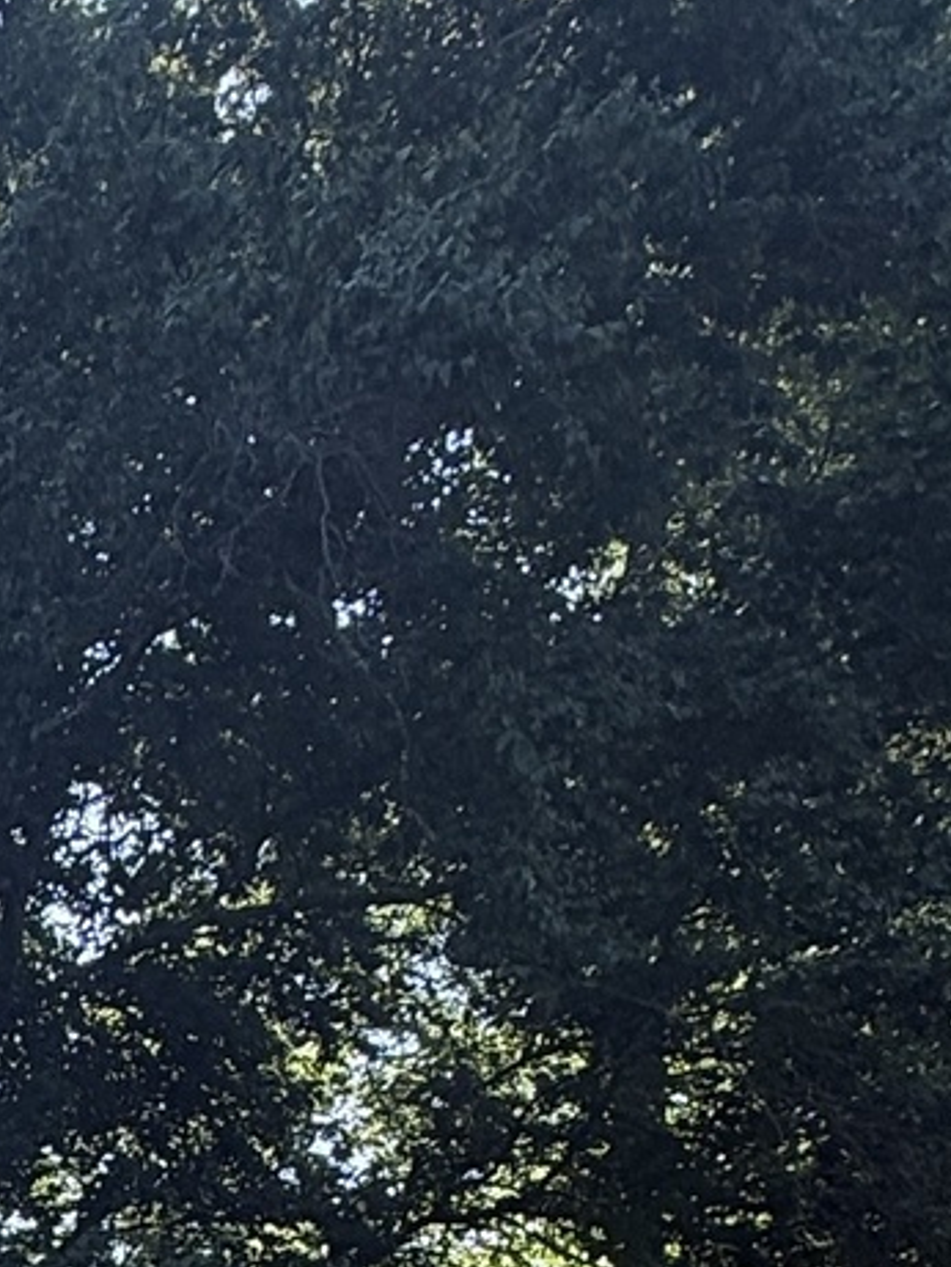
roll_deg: -1.3
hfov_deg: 16.4
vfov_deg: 21.8
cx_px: -924
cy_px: 2026
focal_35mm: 70
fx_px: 2563
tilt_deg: -1.9
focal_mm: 2.22
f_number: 2.2
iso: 64
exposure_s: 1/235
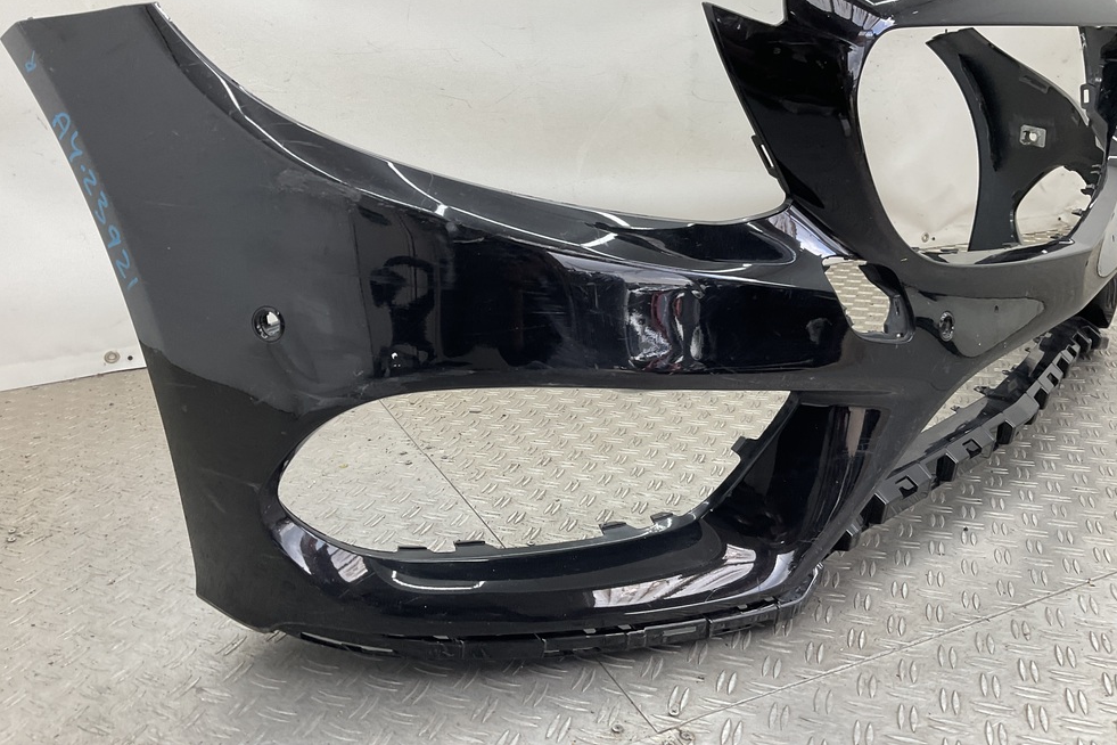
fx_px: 962
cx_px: 555
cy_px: 316
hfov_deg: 60.3
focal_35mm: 31
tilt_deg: -15.3
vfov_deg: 42.2
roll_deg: +1.7
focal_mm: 3
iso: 40
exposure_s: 1/120
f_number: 1.8
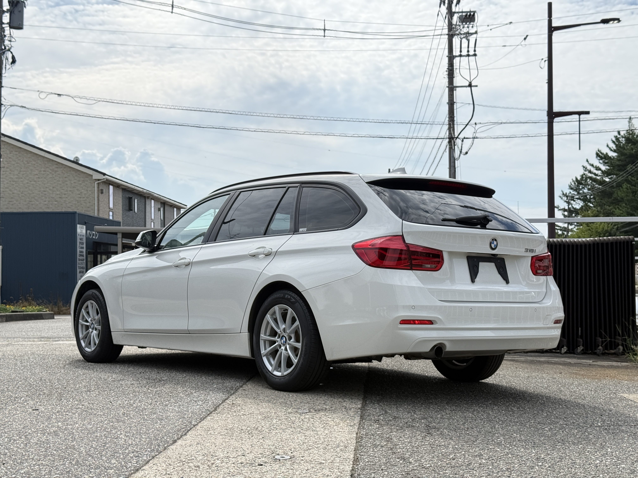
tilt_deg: +2.6
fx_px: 885
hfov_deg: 39.7
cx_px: 319
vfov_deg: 30.3
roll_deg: +0.7
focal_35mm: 48
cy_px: 239
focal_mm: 6.76
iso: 100
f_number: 1.78
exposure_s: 1/3704
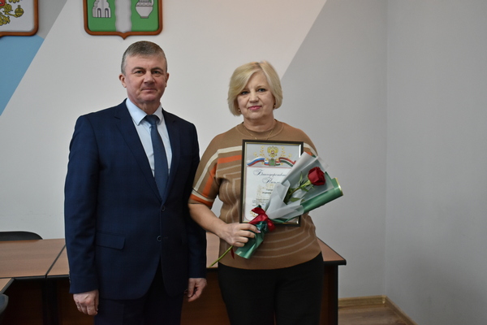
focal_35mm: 44
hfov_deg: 45.0
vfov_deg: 30.8
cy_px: 162
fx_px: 588
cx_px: 244
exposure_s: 1/125
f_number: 4.2
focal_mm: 29
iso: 1250
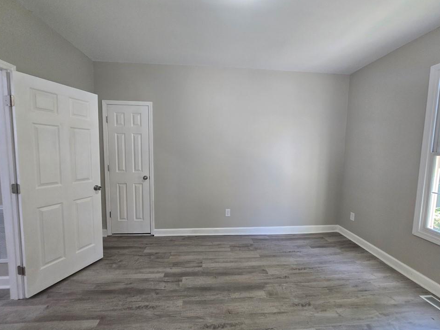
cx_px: 224
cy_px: 165
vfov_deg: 85.7
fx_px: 178
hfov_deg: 102.1
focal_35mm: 14
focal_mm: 2.2
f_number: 2.2
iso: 200
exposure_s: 1/60
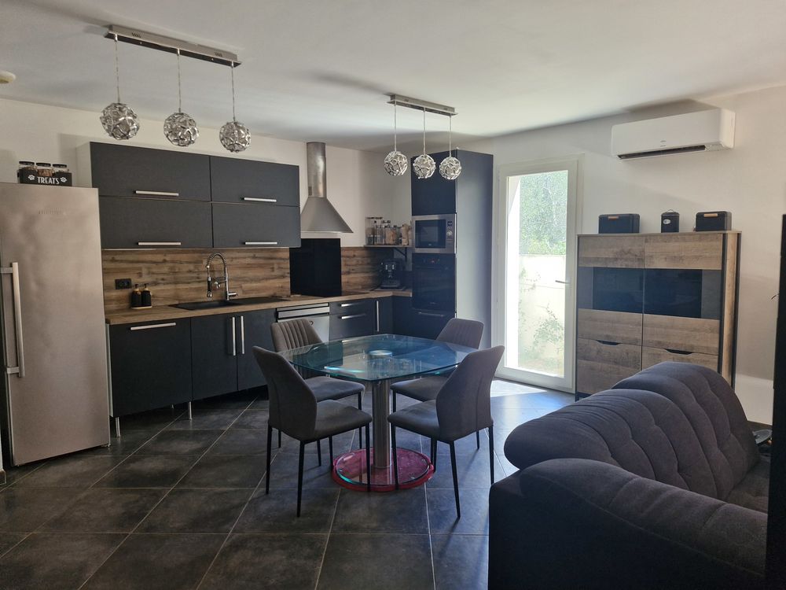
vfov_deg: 58.9
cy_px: 295
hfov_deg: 73.9
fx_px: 522
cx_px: 393
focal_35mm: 23
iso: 320
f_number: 1.8
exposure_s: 1/100
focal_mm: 5.54
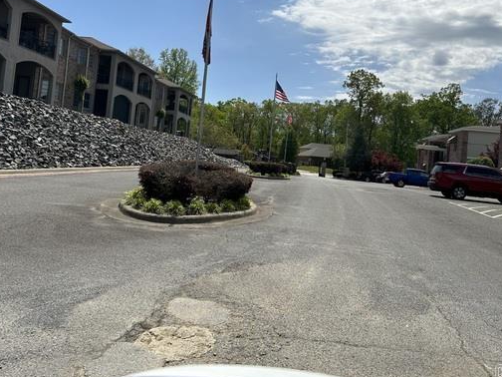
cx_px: 276
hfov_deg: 55.3
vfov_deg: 42.7
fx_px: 479
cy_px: 144
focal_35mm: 33
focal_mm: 5.7
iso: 50
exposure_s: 1/7463
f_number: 1.5
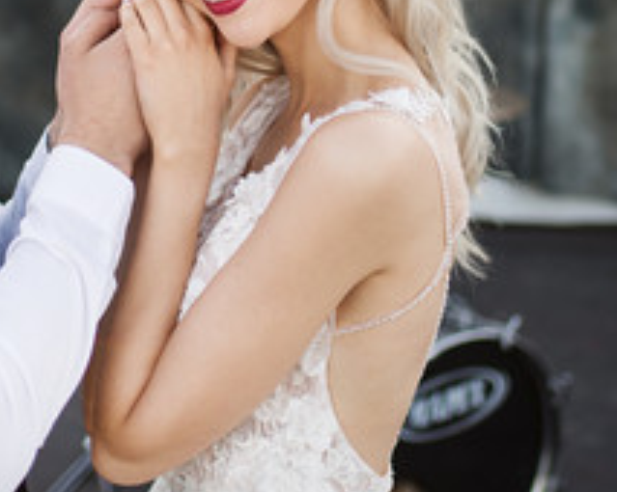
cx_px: 226
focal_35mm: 91
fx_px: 1660
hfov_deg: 21.0
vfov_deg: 16.6
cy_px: 46
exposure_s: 1/500
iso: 100
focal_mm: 35
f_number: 1.8
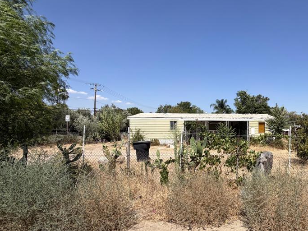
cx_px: 223
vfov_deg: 63.3
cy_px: 126
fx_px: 187
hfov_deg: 74.5
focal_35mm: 21
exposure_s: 1/1001
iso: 20
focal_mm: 2.22
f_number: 2.2
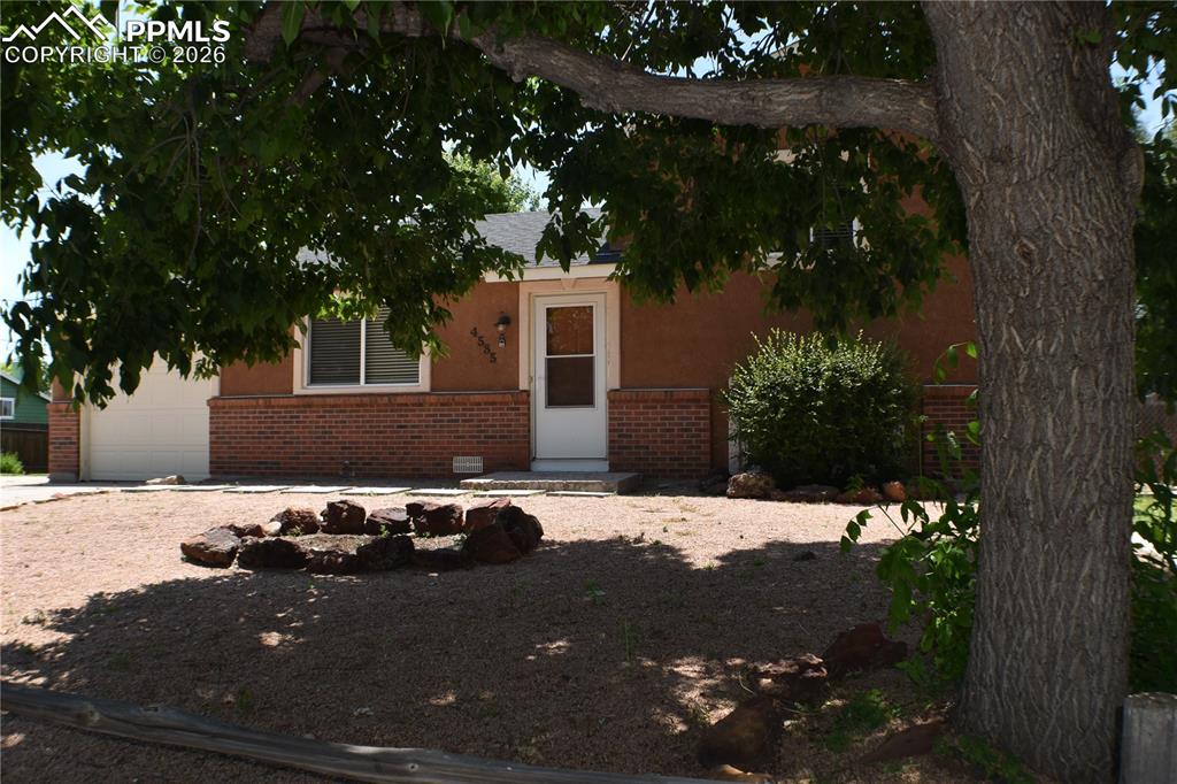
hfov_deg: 47.9
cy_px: 392
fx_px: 1324
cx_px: 588
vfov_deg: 33.0
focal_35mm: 40
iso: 100
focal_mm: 27
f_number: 7.1
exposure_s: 1/200
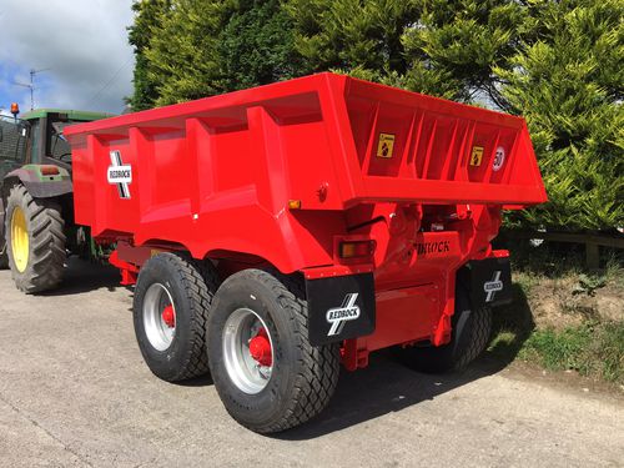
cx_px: 312
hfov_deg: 61.7
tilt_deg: -1.8
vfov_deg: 48.2
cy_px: 234
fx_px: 523
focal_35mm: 29
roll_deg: +0.2
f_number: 2.2
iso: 25
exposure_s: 1/938
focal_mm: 4.15
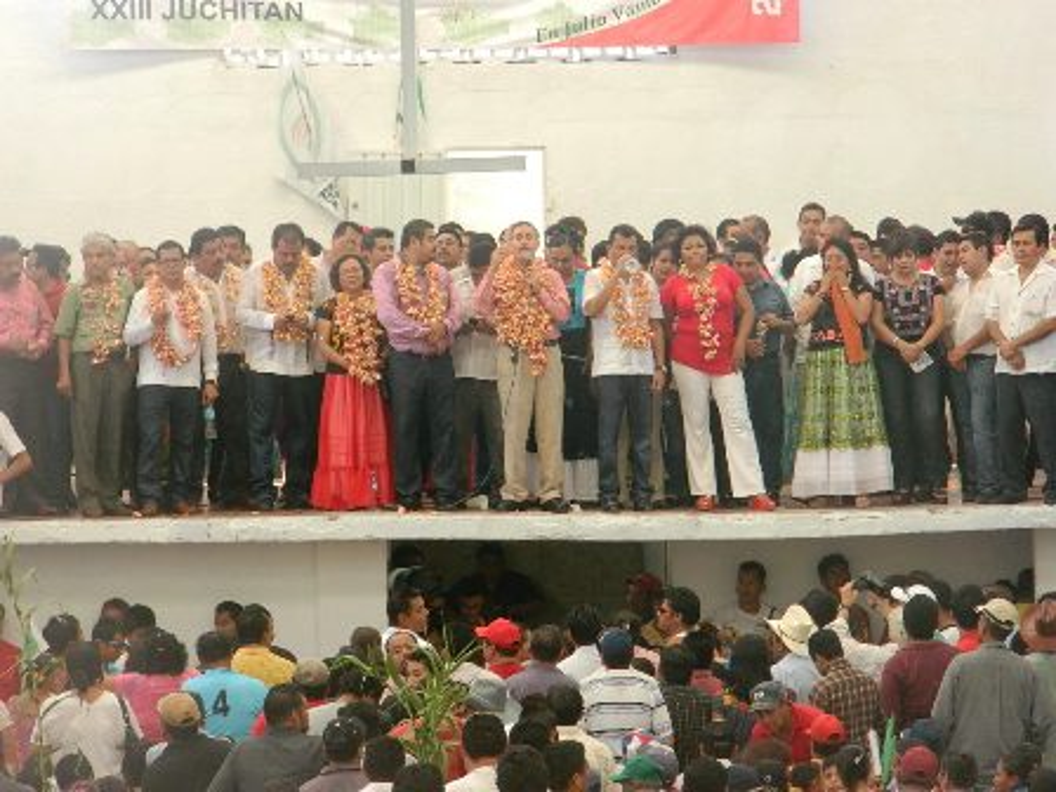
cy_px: 396
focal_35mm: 221
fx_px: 6742
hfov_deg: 9.0
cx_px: 528
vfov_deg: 6.7
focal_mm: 39.7
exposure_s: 1/40
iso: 180
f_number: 5.4
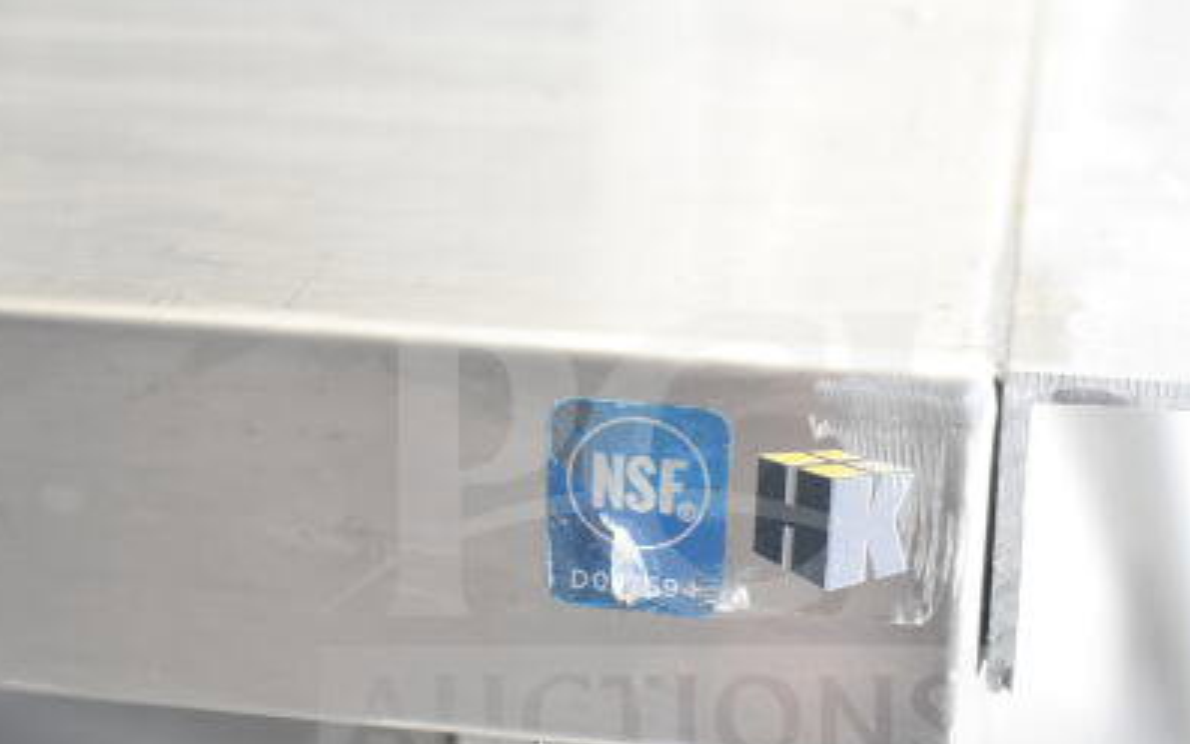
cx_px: 653
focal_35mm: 73
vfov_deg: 17.8
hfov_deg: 28.3
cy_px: 550
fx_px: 2360
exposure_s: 1/80
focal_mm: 31
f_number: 5.6
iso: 1600
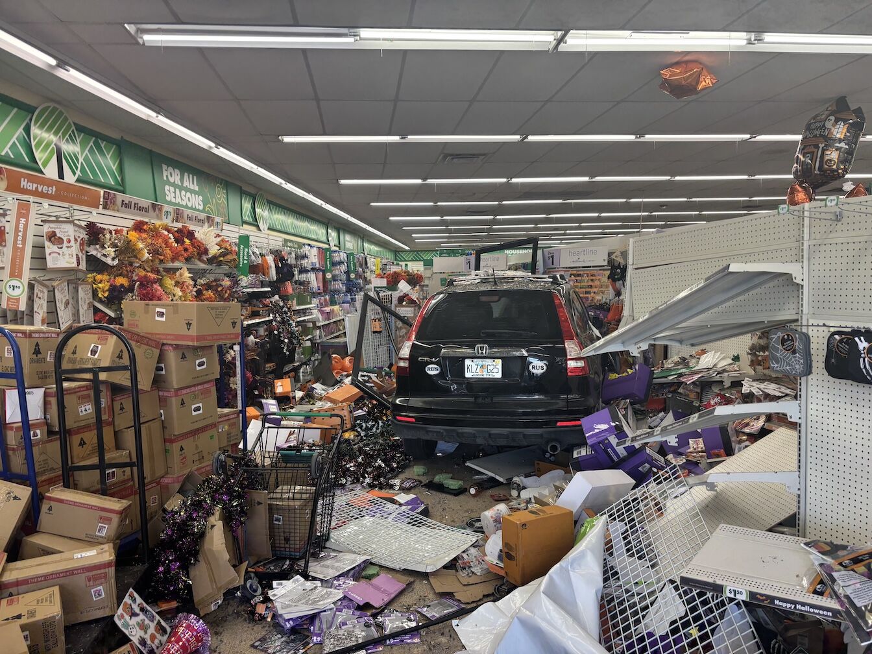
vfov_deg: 53.1
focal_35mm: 26
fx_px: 655
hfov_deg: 67.3
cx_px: 436
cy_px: 327
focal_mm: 5.96
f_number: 1.6
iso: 64
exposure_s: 1/120
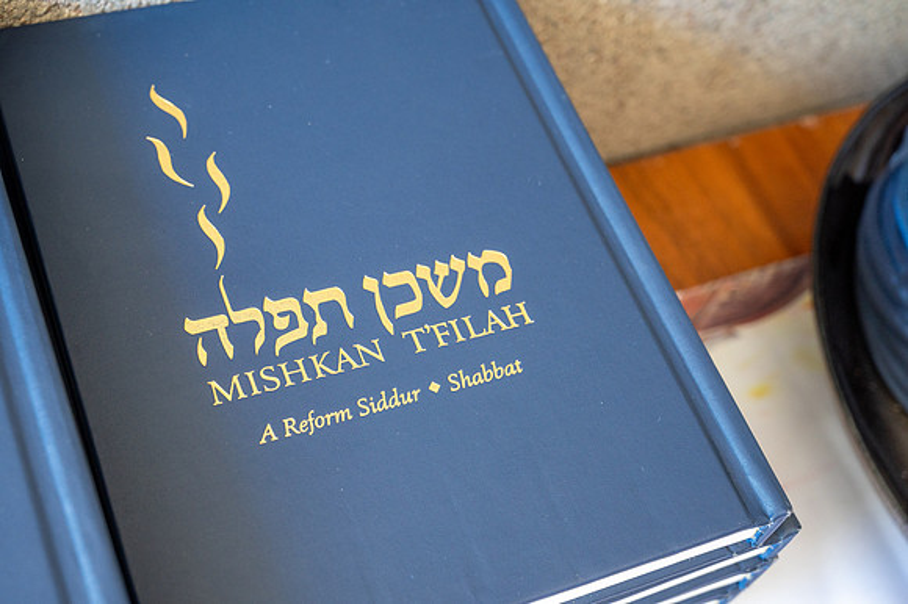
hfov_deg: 41.1
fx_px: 1210
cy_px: 302
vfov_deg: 28.0
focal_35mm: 48
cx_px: 454
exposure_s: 1/50
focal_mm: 48
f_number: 5.6
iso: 800
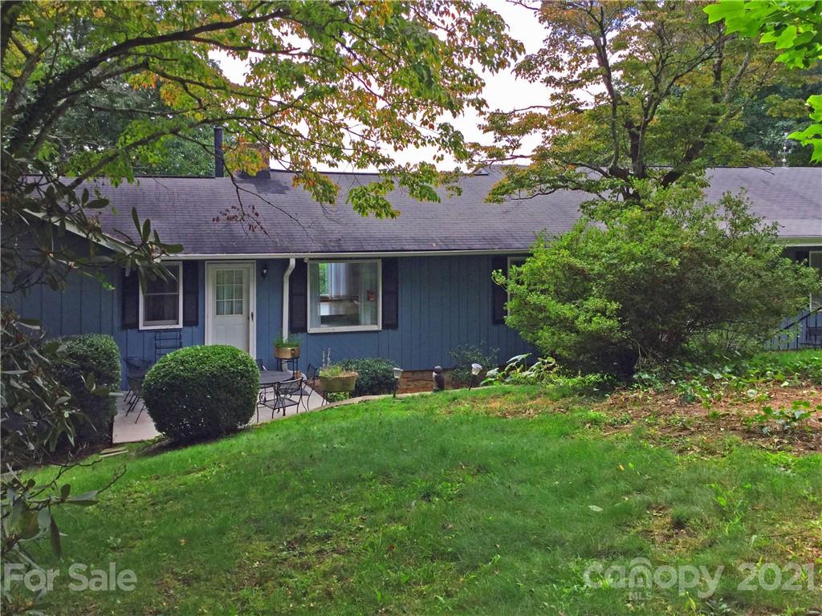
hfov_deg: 58.4
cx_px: 411
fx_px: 736
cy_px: 308
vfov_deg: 45.4
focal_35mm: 31
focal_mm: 3.3
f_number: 2.4
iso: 25
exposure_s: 1/280
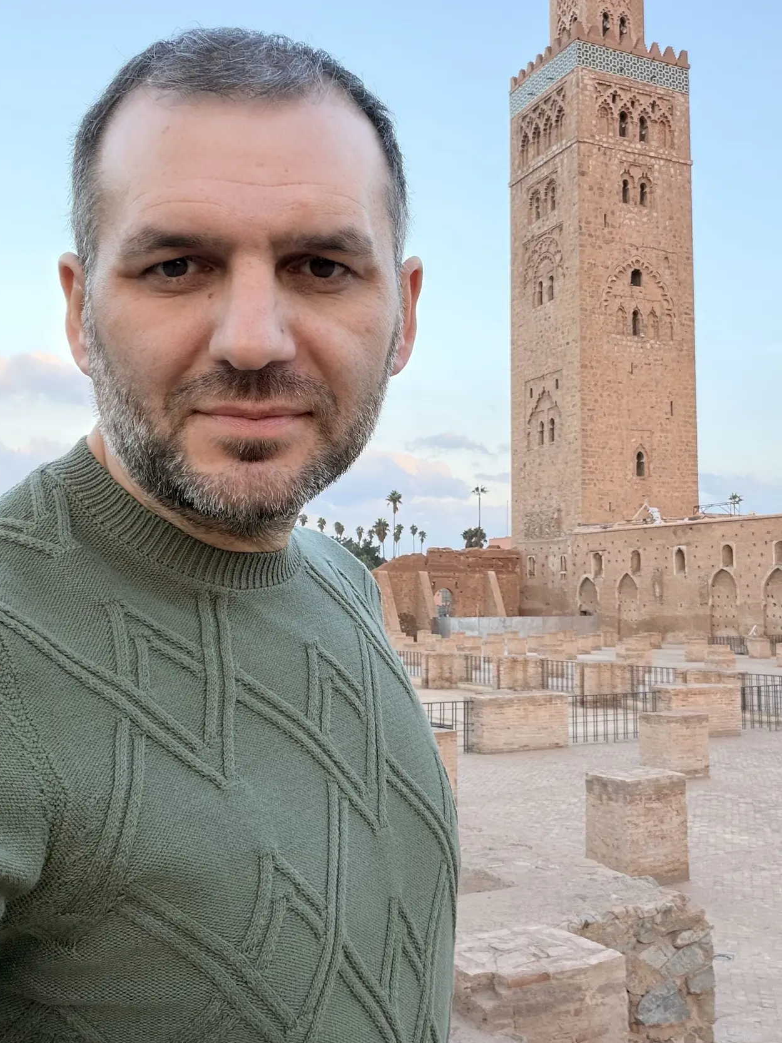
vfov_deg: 51.1
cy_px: 435
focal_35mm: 36
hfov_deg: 39.5
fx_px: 1084
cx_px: 460
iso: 64
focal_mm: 2.71
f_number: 1.9
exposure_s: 1/128
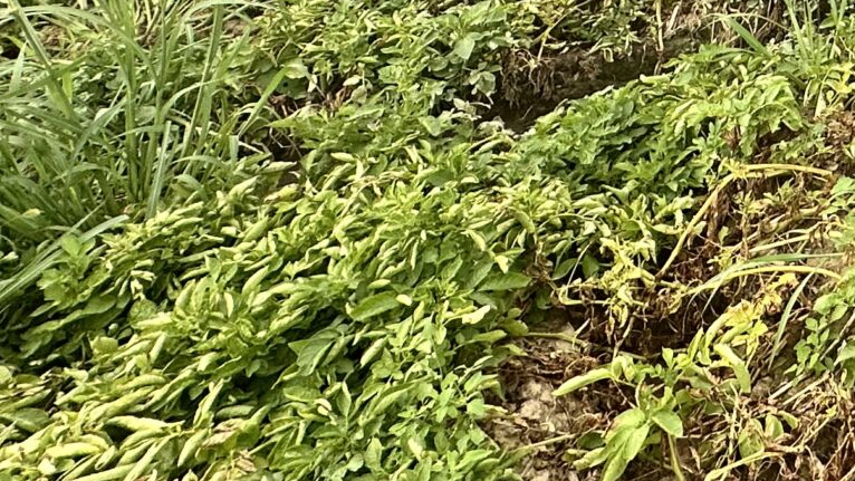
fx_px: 1156
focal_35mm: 51
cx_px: 1205
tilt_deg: -7.9
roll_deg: -2.3
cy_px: -384
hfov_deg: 29.3
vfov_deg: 18.4
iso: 40
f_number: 2.2
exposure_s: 1/686
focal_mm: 2.22
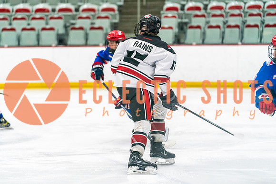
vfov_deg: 9.0
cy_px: 92
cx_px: 117
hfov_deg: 13.5
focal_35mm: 152
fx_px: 1167
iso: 3200
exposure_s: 1/1000
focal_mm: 130
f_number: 2.8
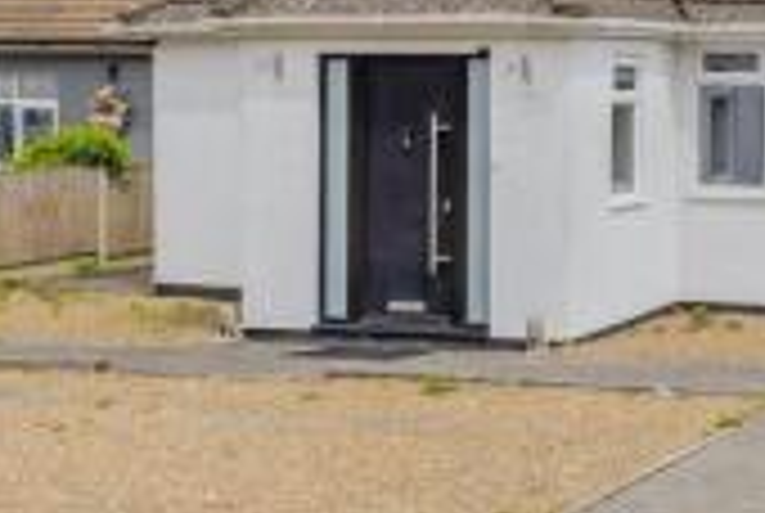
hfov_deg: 25.9
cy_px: 79
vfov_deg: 20.1
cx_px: 983
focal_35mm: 67
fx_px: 1426
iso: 100
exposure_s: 1/250
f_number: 8
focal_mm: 24
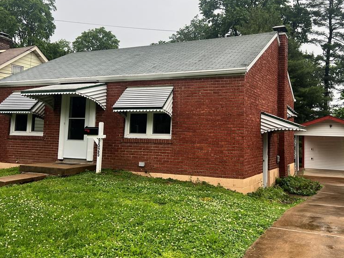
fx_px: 358
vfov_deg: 39.4
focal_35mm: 36
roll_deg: -1.6
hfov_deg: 51.1
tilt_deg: +4.7
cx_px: 199
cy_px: 98
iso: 40
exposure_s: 1/184
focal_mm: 5.7
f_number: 1.5
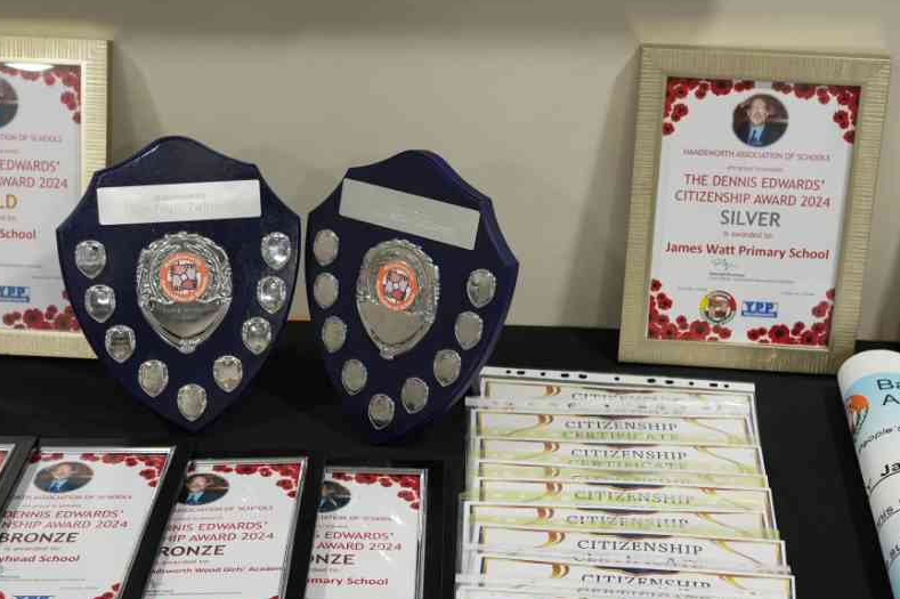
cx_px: 406
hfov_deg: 28.5
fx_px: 1774
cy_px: 548
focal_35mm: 71
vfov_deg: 18.8
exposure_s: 1/160
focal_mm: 35
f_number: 3.2
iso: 1600
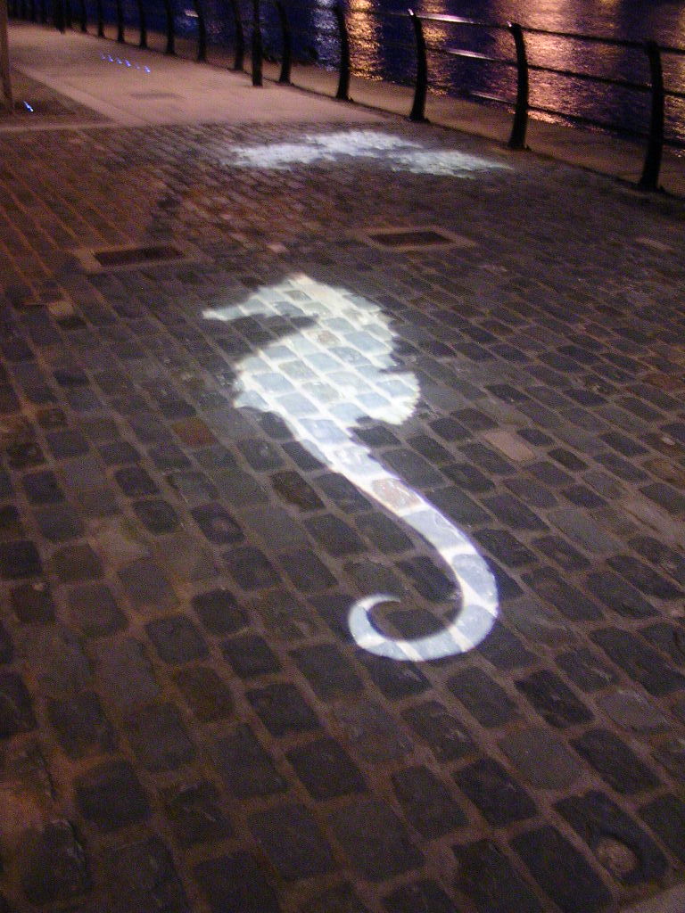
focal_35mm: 38
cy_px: 456
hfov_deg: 37.7
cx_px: 342
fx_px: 1003
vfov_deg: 49.0
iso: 200
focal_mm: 5.8
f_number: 2.8
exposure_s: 1/1.8
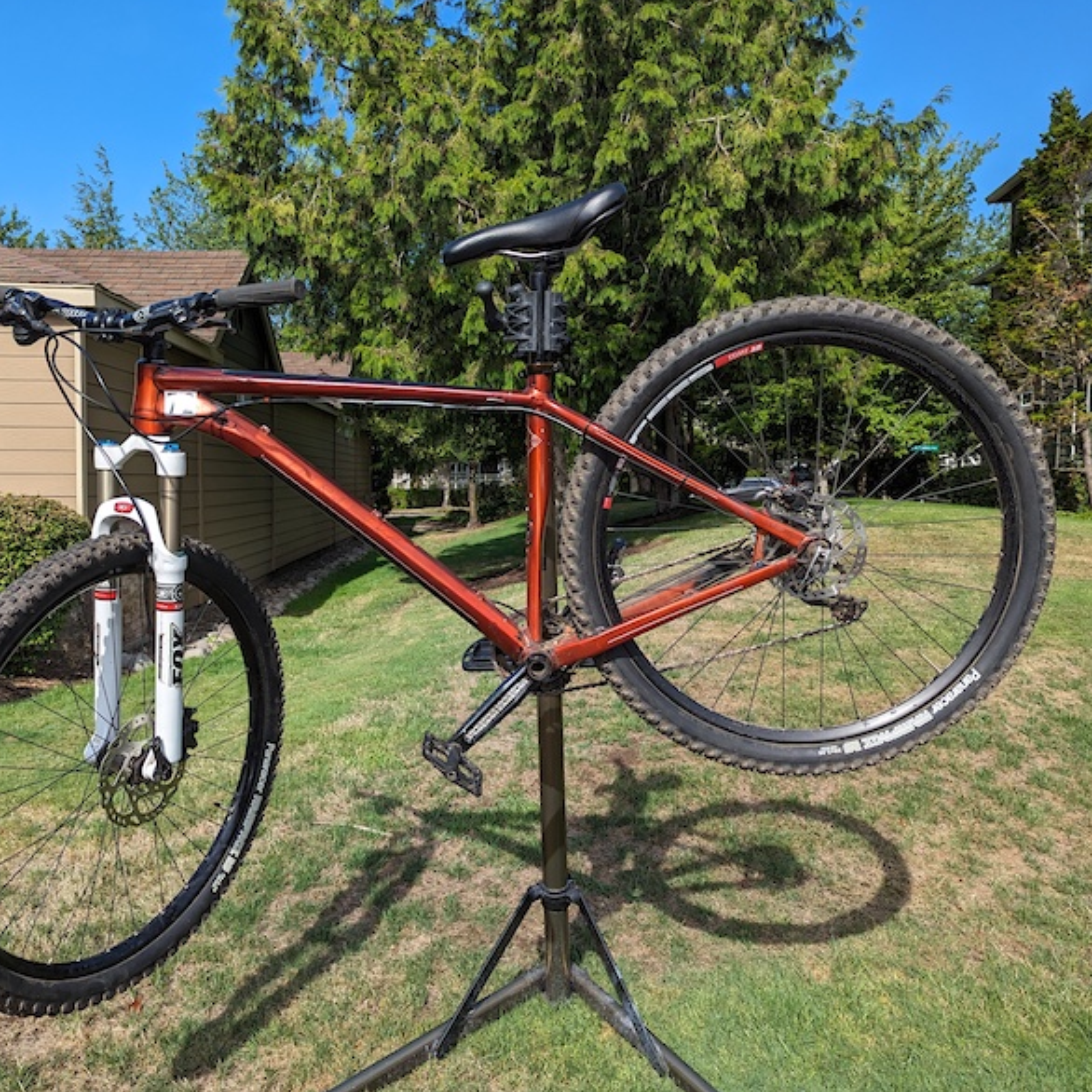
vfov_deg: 55.6
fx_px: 1035
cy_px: 537
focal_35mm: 29
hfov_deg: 55.5
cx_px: 477
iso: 40
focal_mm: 6.81
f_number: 1.85
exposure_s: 1/1300
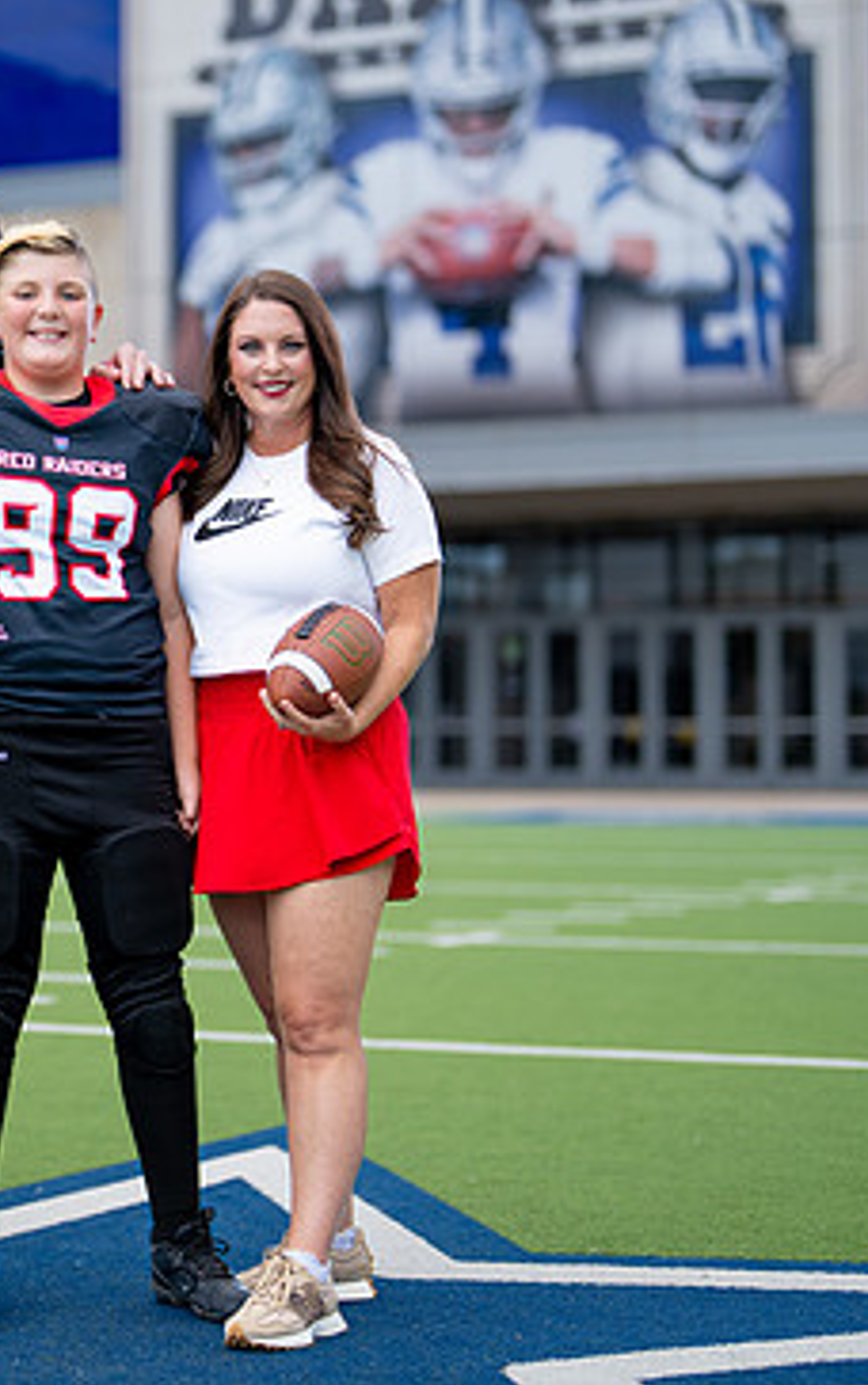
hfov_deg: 14.1
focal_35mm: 92
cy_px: 558
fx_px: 3477
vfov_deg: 22.5
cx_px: 48
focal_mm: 50
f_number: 1.2
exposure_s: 1/1600
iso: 100
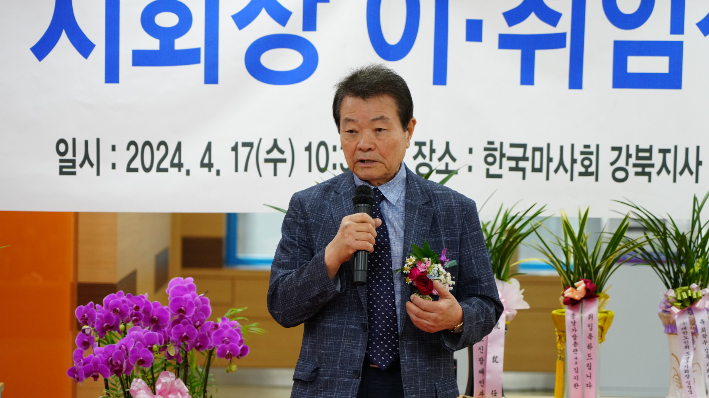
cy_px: 229
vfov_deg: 10.9
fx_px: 2087
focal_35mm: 111
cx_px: 353
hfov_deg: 19.3
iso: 1600
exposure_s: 1/160
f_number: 4
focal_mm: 105
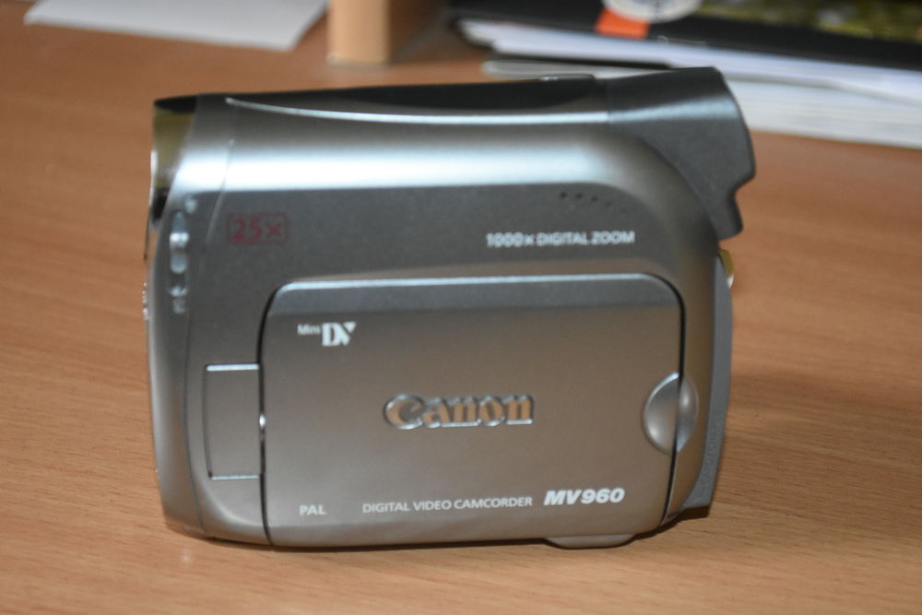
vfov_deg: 16.6
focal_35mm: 82
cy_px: 308
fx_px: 2113
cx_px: 461
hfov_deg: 24.6
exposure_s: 1/60
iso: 3600
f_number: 5.6
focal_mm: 55
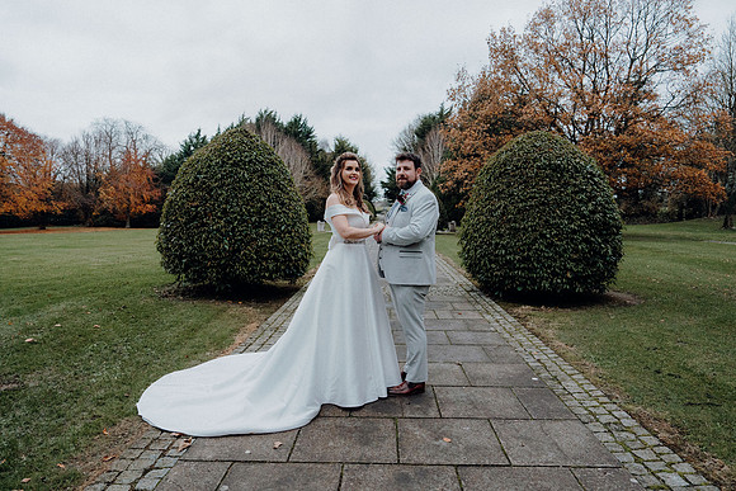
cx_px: 368
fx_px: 491
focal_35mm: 24
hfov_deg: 73.7
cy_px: 246
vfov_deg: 53.2
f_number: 3.5
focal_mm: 24
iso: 3200
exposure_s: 1/200
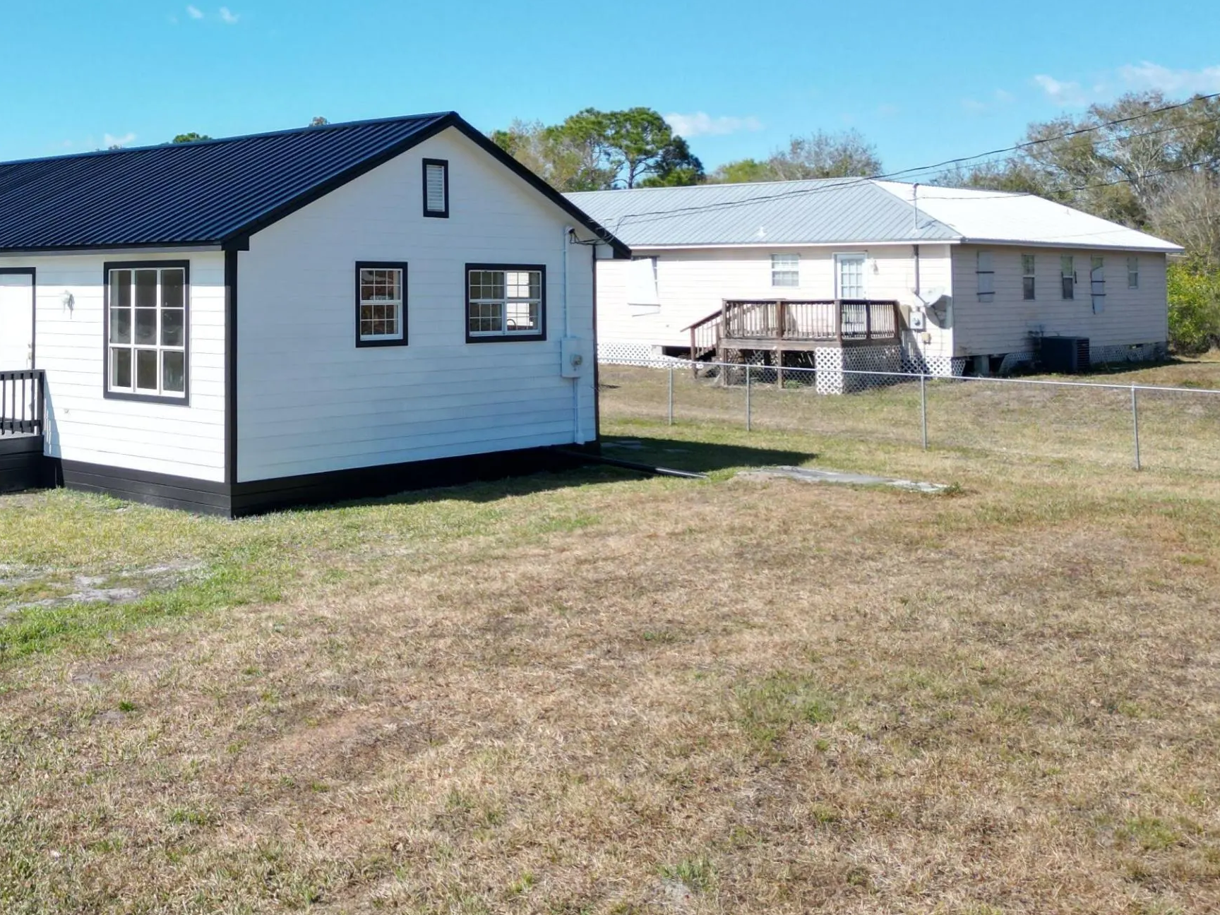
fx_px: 1410
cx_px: 241
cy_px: 217
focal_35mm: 40
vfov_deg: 35.1
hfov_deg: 44.5
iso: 150
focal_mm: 6.72
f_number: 1.7
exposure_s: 1/3200
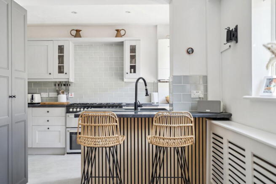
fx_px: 268
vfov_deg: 37.9
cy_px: 92
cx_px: 138
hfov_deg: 54.4
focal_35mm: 35
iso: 320
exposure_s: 1/20
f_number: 4
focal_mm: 35
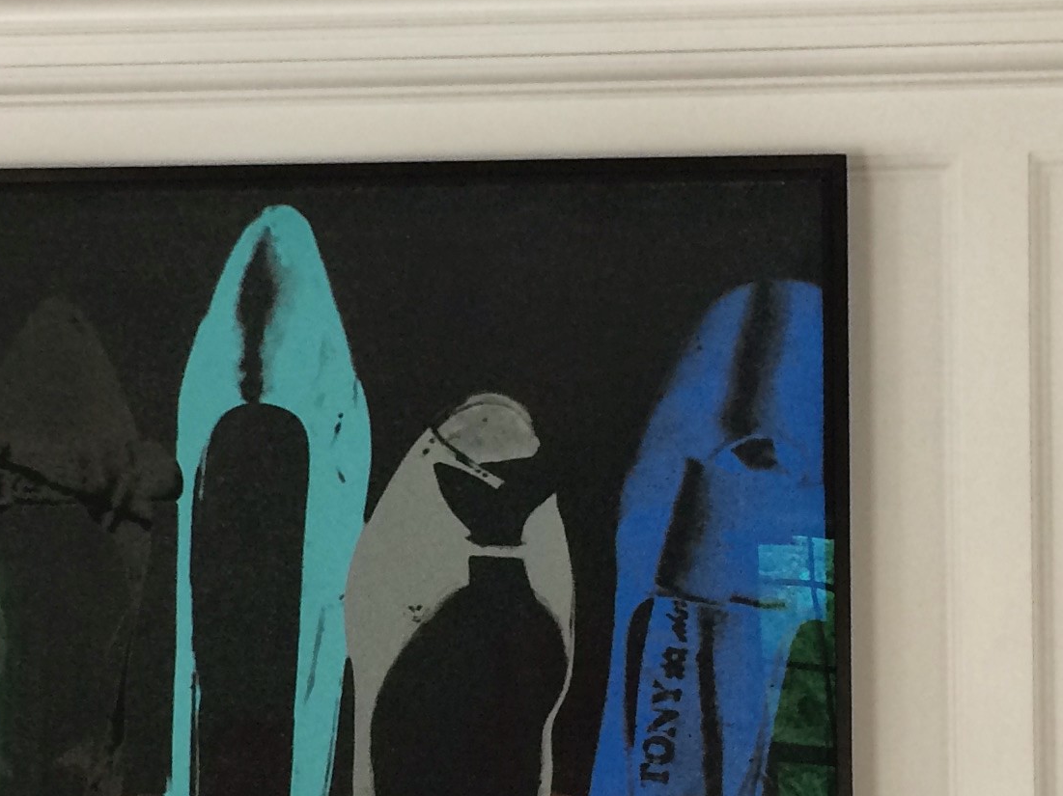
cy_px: 564
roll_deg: +2.0
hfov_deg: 22.7
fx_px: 2640
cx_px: 360
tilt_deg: +0.8
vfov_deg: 17.1
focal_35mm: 86
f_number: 2.2
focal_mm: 4.15
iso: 80
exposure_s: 1/30
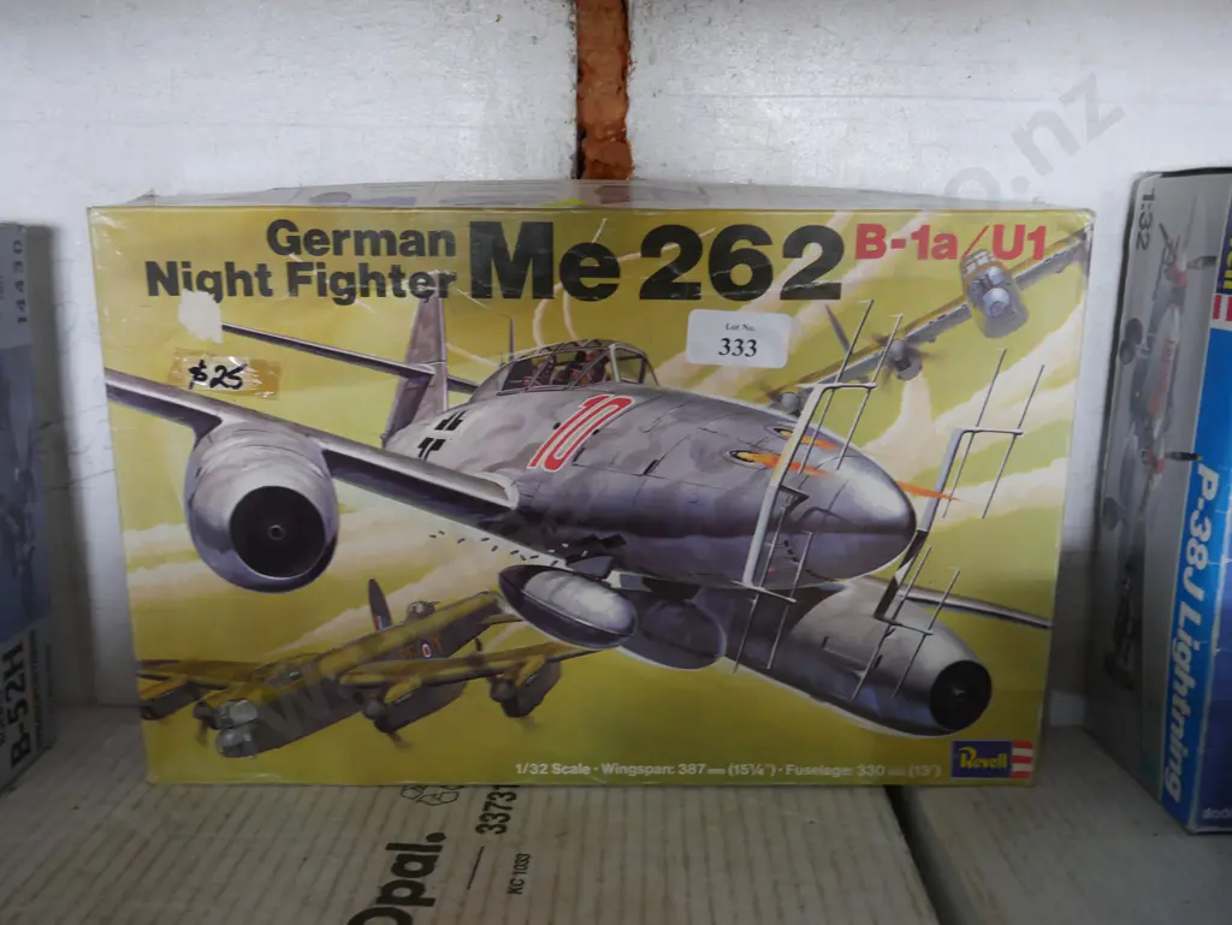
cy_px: 462
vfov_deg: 41.8
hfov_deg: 53.9
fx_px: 1211
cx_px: 616
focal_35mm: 34
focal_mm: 17
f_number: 4
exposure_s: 1/60
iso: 1250
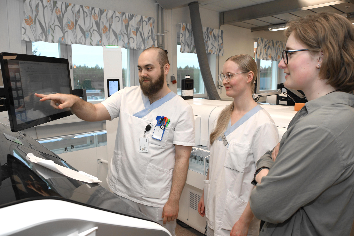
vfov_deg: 47.9
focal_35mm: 27
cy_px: 118
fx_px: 265
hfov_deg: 67.4
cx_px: 177
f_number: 4.5
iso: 125
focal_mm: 18
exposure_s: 1/80
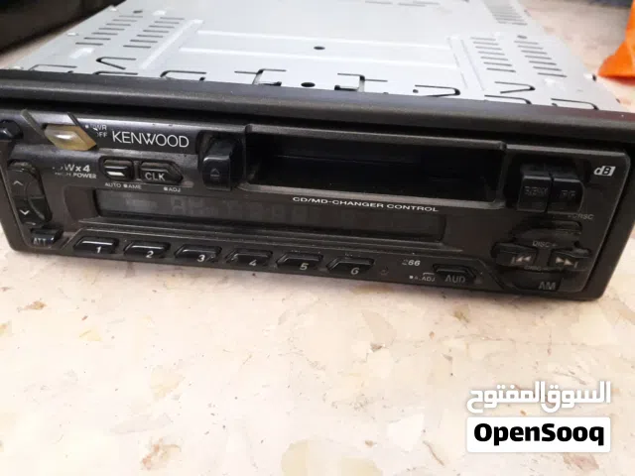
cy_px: 238
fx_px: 514
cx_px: 318
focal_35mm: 28
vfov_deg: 49.7
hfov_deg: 63.4
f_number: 1.9
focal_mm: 3.7
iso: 500
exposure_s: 1/17
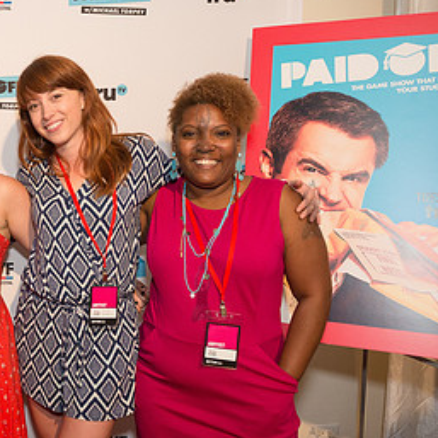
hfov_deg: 33.1
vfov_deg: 36.8
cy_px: 209
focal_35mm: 46
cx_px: -19
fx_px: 659
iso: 2500
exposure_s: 1/500
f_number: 4
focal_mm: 24
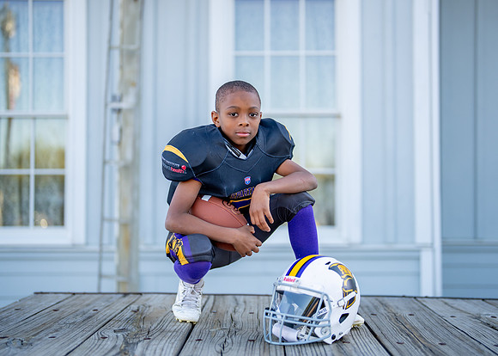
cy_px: 179
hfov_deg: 36.2
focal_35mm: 54
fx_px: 761
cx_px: 249
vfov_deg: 26.3
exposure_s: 1/1600
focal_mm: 50
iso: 100
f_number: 1.2
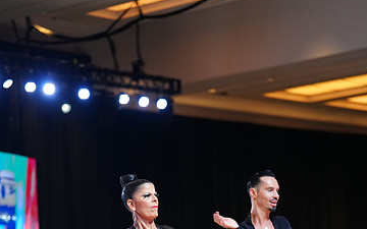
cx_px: 180
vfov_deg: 8.8
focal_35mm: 148
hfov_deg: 14.1
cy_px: 280
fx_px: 1480
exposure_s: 1/400
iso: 2000
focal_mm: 90
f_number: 2.8
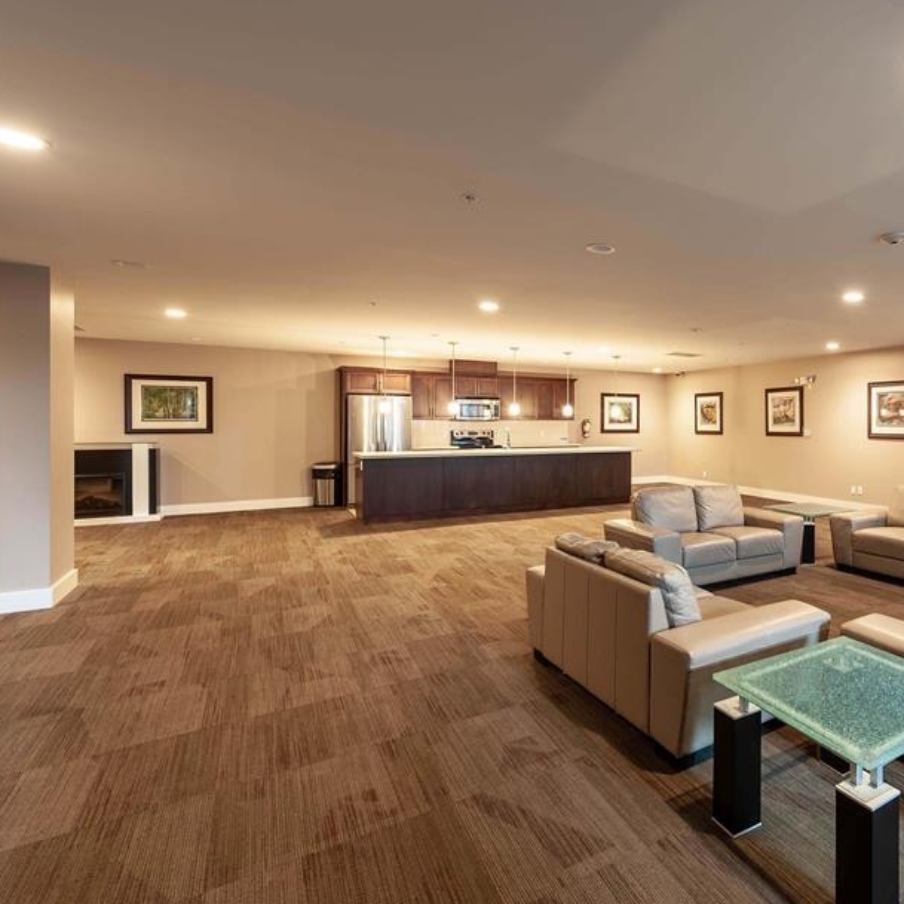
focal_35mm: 20
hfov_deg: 68.8
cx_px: 702
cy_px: 419
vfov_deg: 74.7
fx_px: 591
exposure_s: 1/4
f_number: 7.1
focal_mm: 14
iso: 100
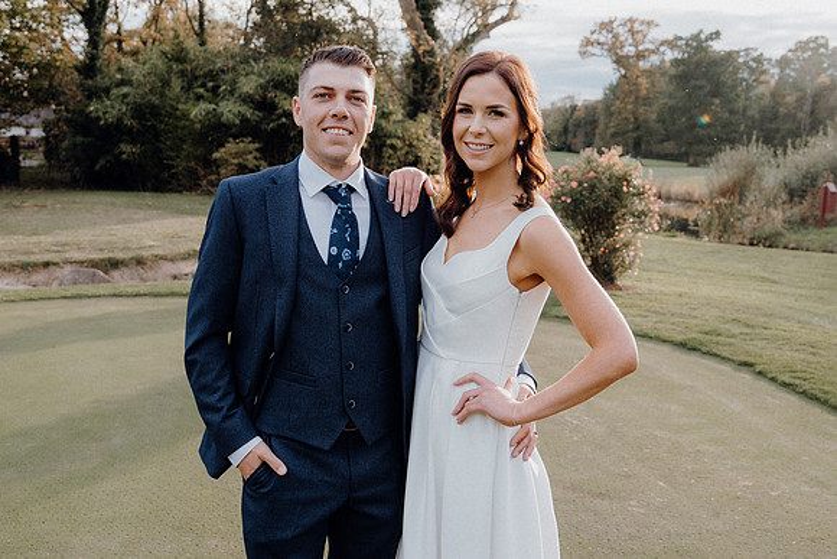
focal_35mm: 37
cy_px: 280
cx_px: 418
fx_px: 860
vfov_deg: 36.0
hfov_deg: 51.9
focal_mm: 25
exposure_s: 1/1000
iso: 640
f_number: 3.5
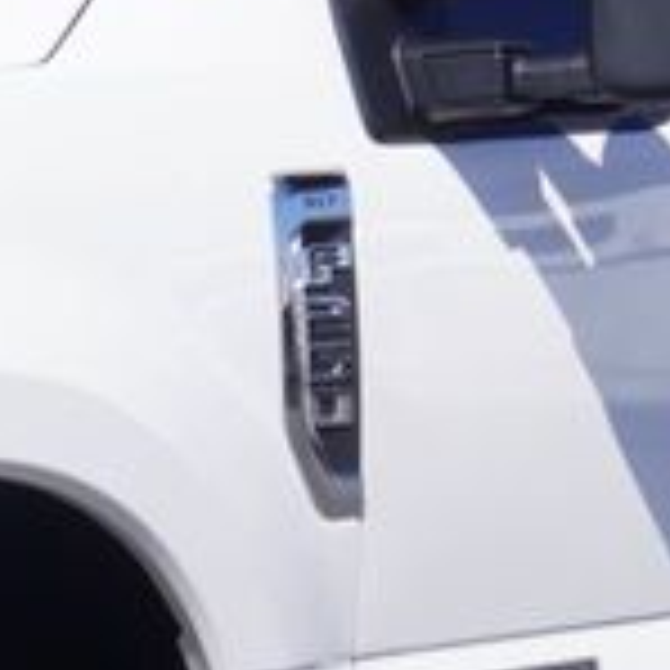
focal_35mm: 281
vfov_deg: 6.2
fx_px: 6153
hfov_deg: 6.2
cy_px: 630
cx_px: -45
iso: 100
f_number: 11
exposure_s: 1/125
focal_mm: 32
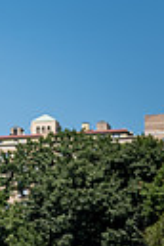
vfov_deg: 8.9
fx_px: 1510
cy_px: 445
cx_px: -102
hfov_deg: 6.1
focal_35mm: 221
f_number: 3.5
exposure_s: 1/1600
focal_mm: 38
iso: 200
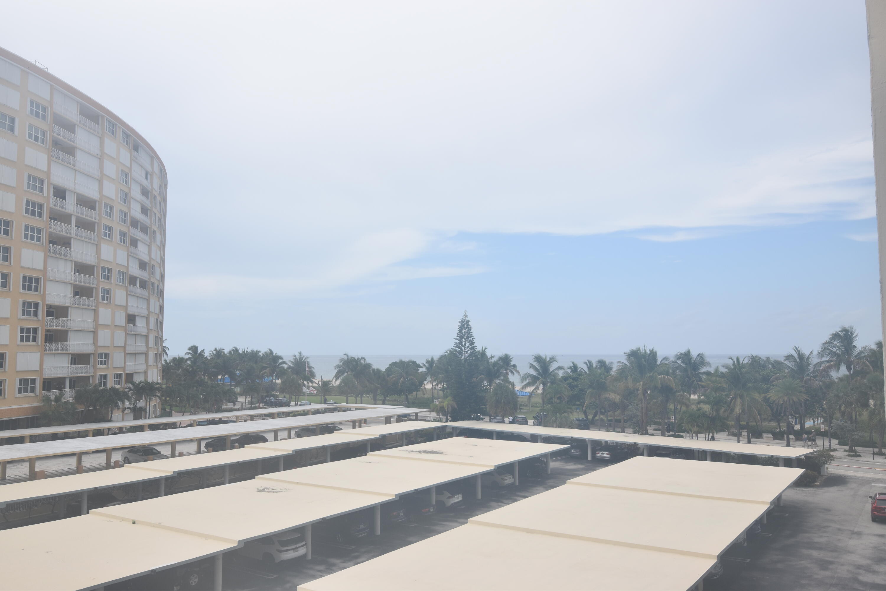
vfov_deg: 43.6
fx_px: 738
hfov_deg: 61.9
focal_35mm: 30
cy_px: 296
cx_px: 443
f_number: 10
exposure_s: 1/400
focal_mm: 20
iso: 200
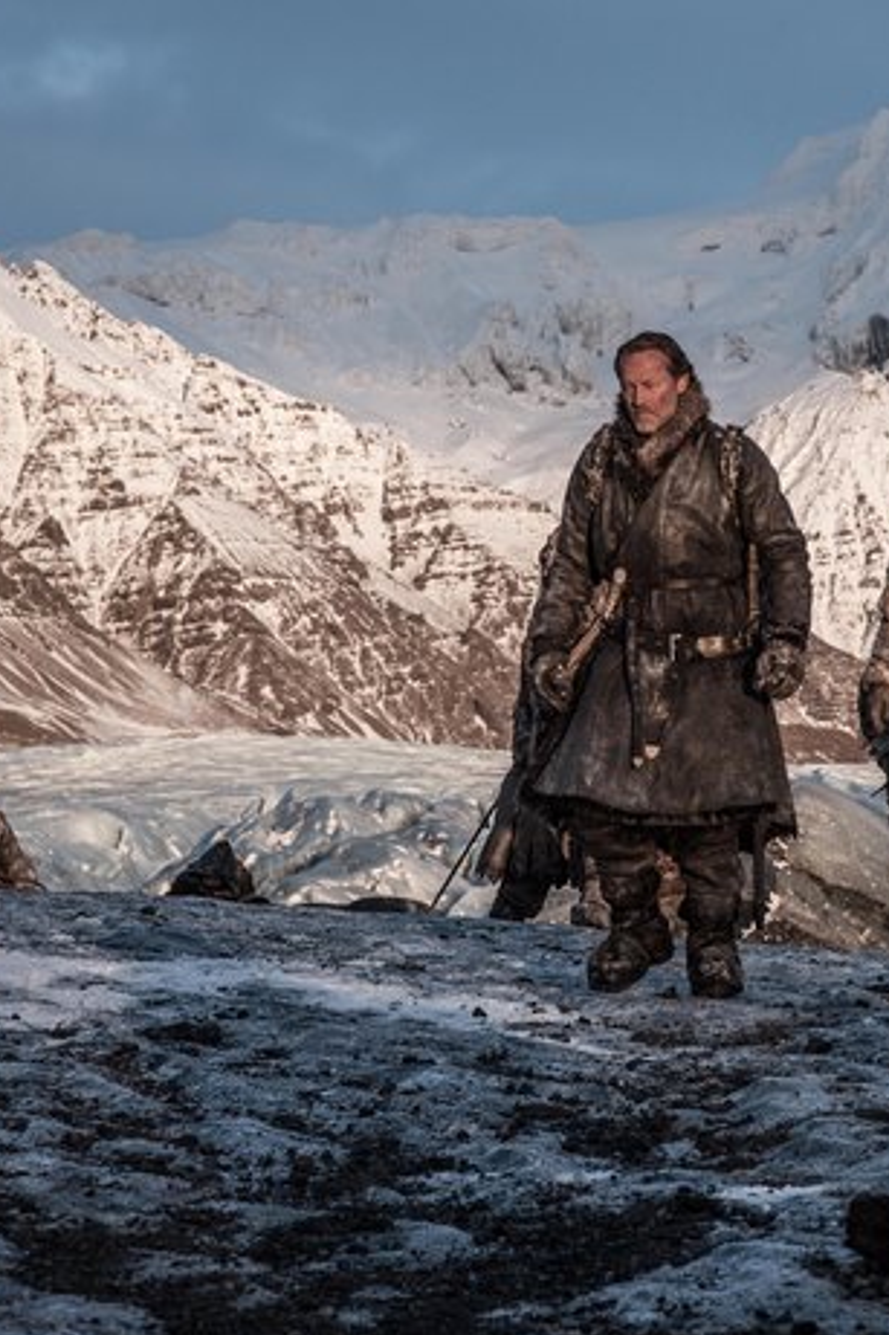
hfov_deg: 10.6
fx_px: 4782
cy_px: 672
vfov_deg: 15.9
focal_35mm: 129
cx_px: 695
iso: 640
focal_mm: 85
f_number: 7.1
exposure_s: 1/640
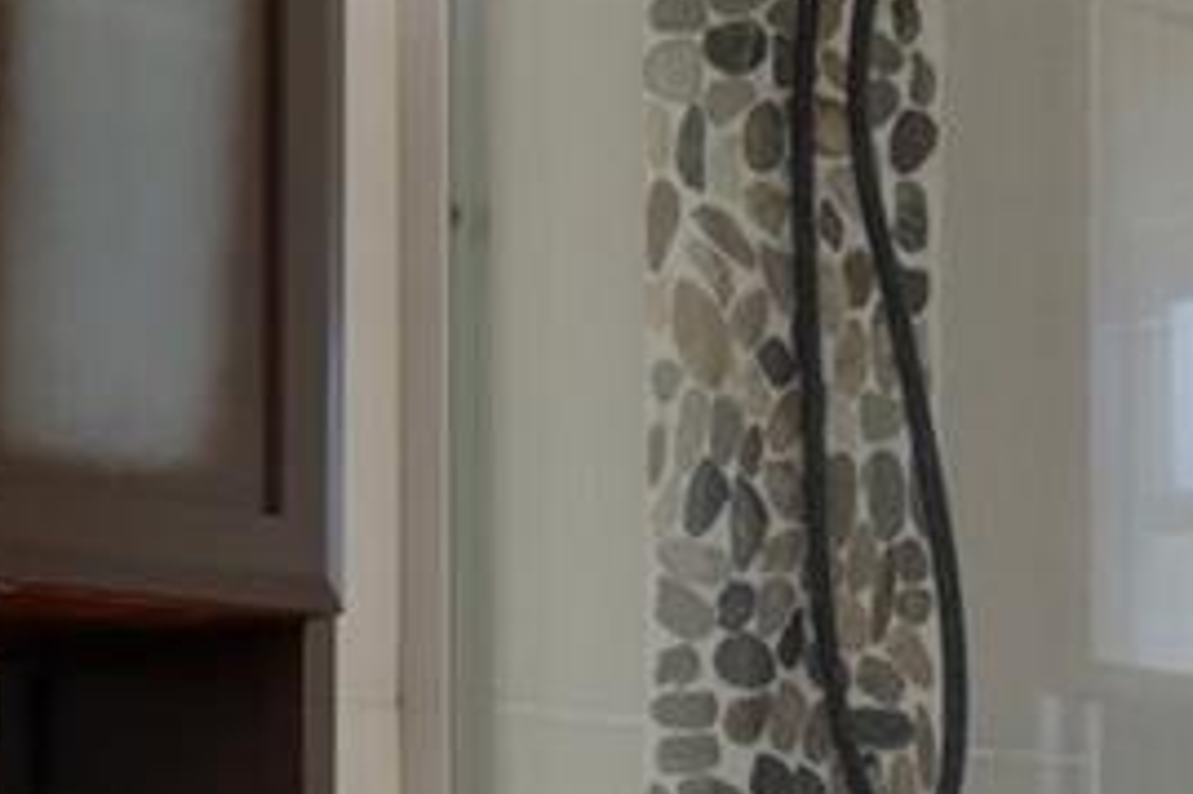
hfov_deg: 17.9
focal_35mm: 107
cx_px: -350
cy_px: 1056
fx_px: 3544
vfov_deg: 12.4
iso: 320
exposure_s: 1/1.43
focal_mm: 12
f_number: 8
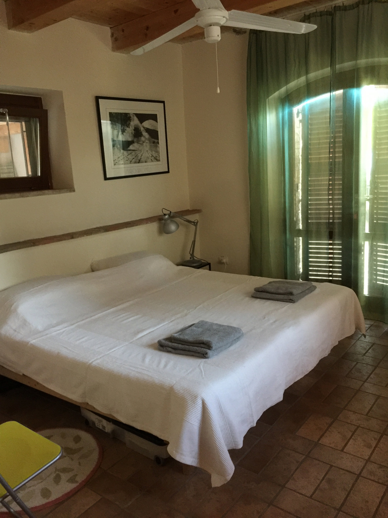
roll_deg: +1.5
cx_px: 194
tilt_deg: -9.8
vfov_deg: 61.7
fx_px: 433
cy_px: 259
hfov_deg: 48.2
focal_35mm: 29
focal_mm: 4.15
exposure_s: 1/8
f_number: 2.2
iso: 160
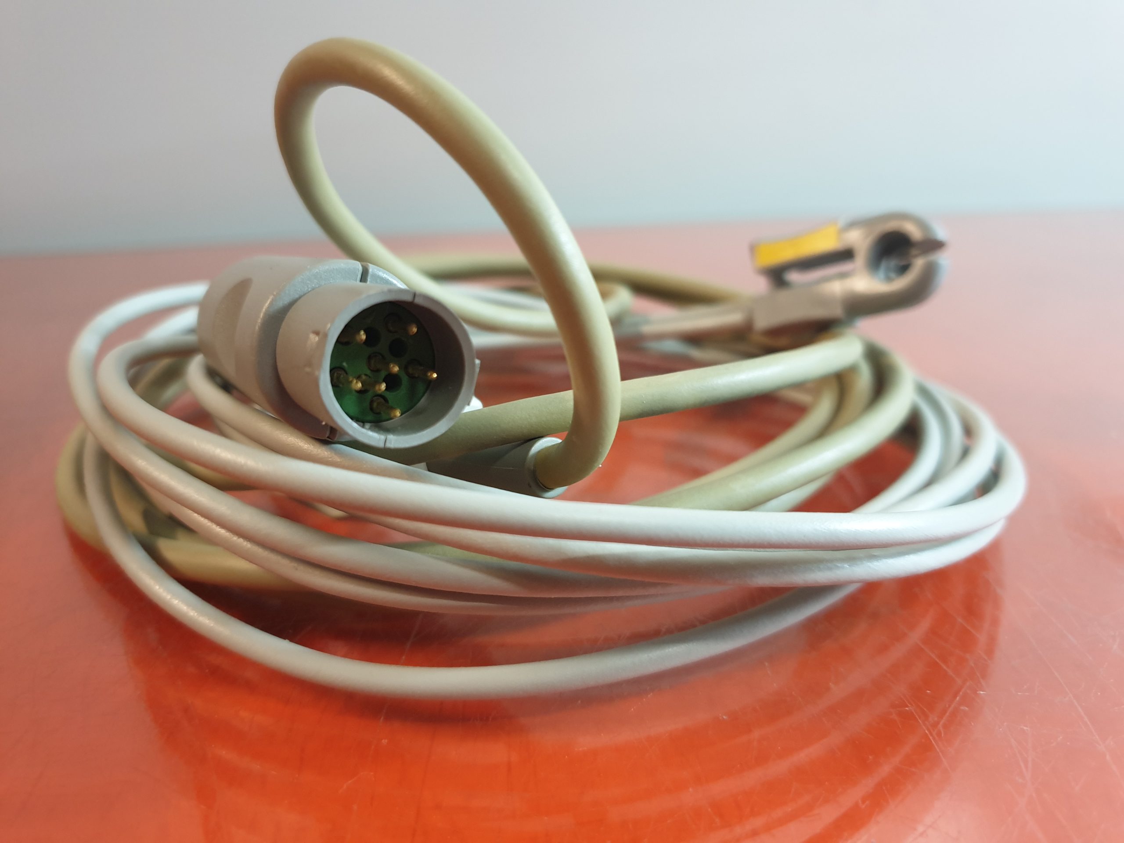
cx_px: 562
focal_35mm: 26
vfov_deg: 53.1
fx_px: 844
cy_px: 422
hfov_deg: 67.3
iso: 250
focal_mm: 4.3
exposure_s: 1/33
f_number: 1.5
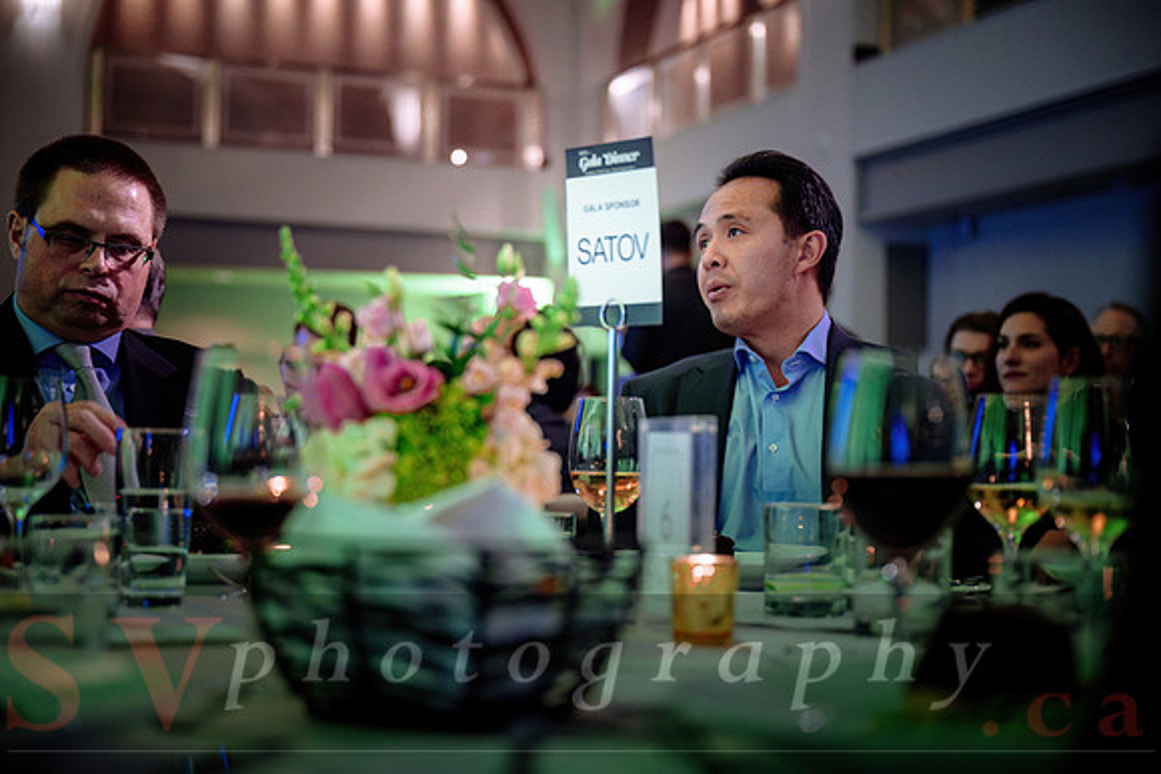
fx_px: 1871
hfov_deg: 34.5
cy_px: 387
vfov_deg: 23.4
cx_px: 580
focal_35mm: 58
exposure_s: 1/60
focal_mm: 58
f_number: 2.8
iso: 1000
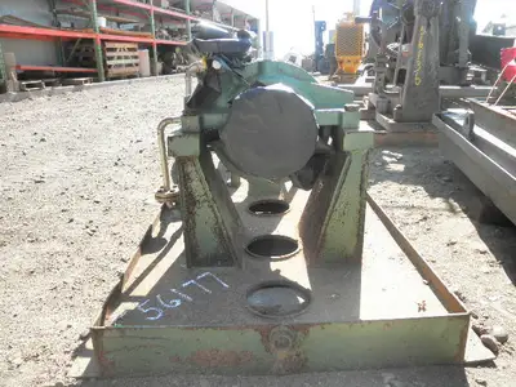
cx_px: 258
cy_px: 194
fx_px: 417
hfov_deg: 63.4
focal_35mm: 28
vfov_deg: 49.7
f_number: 3
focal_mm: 5
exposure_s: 1/320
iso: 64
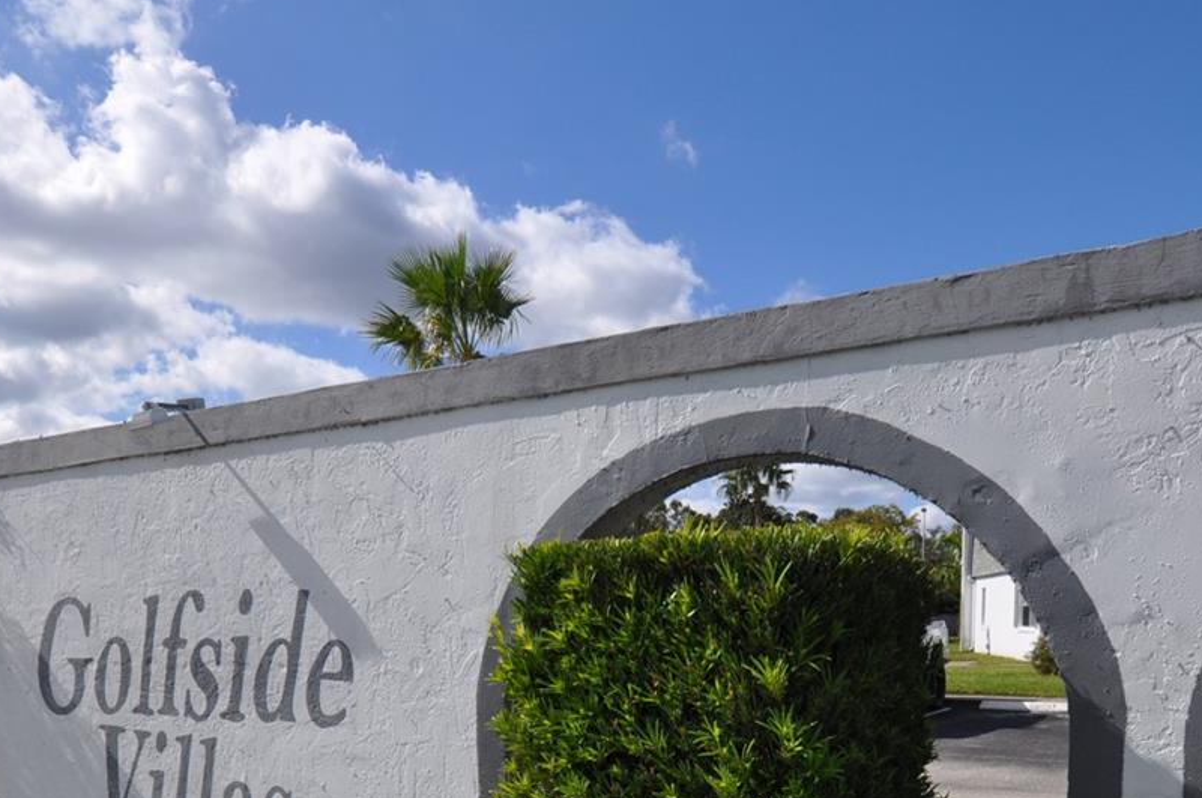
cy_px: 702
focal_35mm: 30
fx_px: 1000
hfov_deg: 62.0
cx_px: 584
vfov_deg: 40.5
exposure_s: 1/400
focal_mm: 10
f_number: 10
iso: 200
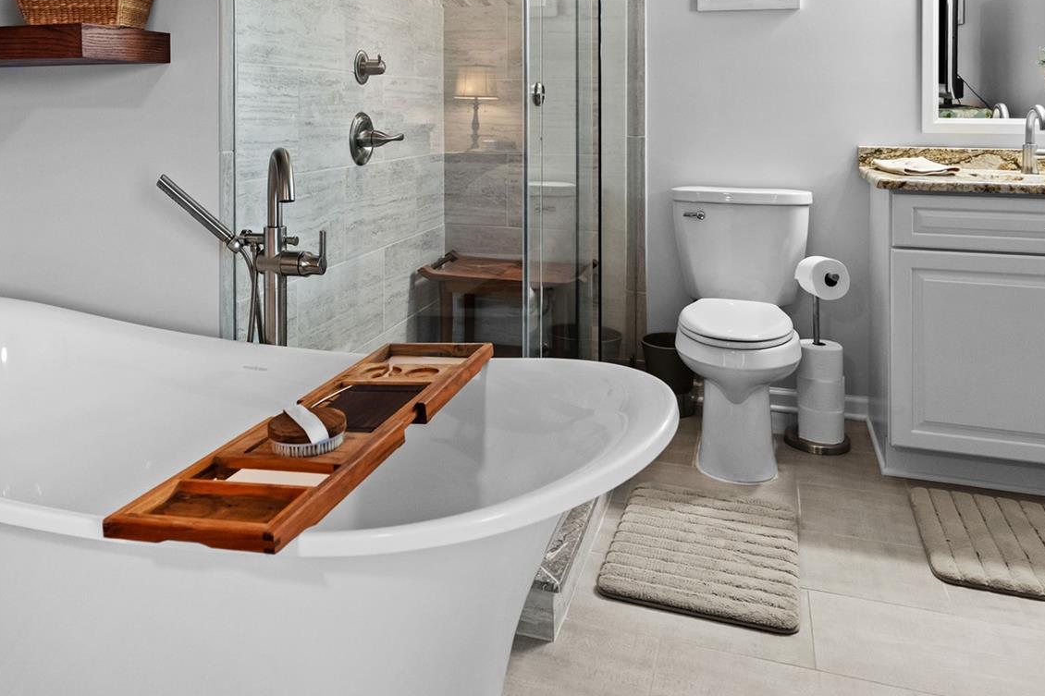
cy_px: 128
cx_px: 423
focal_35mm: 29
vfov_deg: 42.7
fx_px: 842
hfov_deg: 63.1
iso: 4000
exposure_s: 1/125
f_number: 4
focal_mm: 16
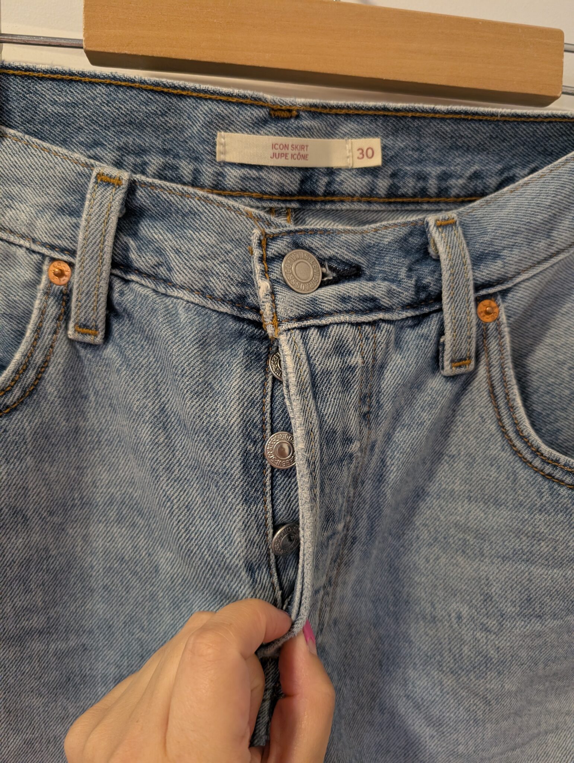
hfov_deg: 56.9
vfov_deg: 71.5
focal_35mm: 24
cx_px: 287
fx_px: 529
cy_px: 382
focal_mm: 6.9
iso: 937
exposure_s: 1/120
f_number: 1.68
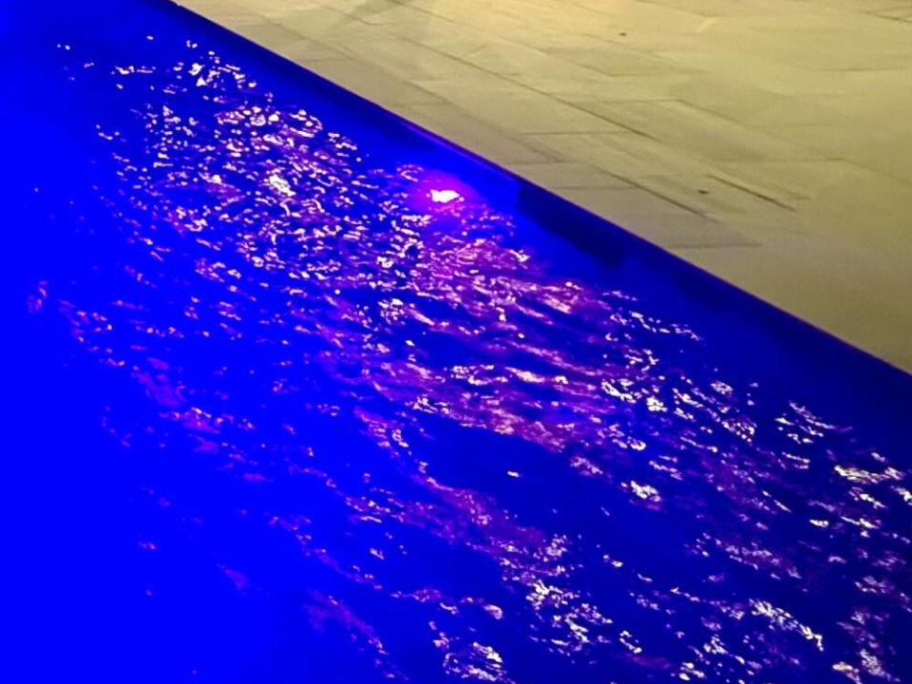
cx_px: -280
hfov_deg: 32.9
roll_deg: +1.4
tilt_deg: -18.3
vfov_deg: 33.3
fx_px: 1107
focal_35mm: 42
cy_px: 134
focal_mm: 2.22
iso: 1250
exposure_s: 1/31
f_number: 2.2
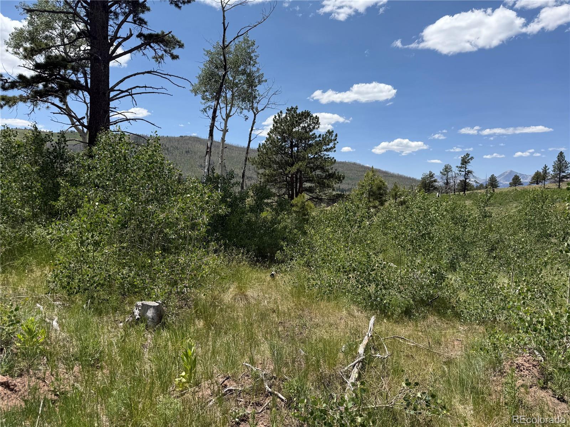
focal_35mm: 24
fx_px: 395
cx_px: 285
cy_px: 214
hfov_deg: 71.6
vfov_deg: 56.8
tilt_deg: -1.6
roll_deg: -0.3
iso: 80
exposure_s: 1/3759
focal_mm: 6.76
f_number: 1.78
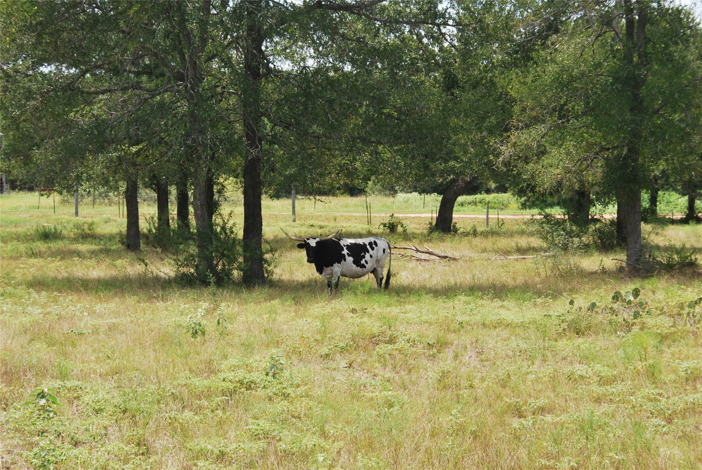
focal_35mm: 98
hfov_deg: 20.9
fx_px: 1903
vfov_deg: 14.1
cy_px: 235
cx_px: 351
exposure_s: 1/200
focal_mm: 65
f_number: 13
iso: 400
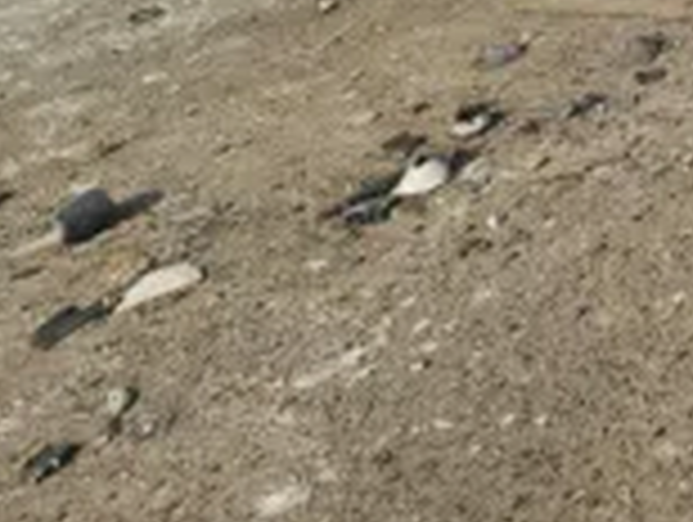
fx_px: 1083
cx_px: 1332
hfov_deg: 20.3
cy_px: -531
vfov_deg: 18.1
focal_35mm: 54
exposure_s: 1/6766
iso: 50
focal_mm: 2.2
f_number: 2.2
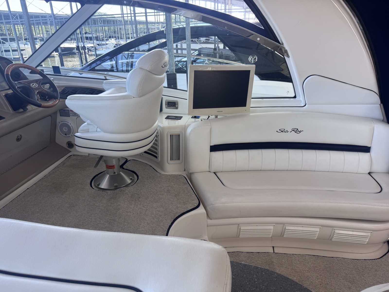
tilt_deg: -23.5
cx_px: 194
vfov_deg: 56.8
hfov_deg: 71.6
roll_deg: +1.8
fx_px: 270
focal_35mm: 24
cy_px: 146
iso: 64
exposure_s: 1/121
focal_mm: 6.76
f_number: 1.78
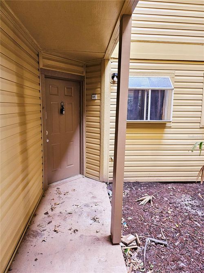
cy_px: 136
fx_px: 189
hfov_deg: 56.8
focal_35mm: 24
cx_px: 102
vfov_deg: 71.6
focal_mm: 5
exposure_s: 1/120
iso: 320
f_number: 1.8
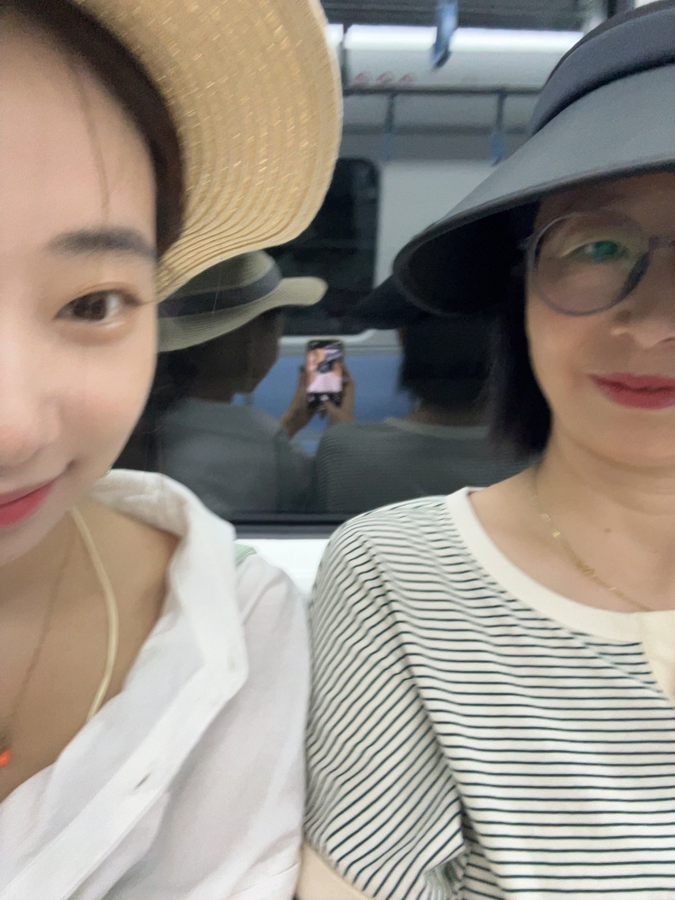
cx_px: 338
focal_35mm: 23
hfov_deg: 58.9
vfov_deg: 73.9
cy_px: 450
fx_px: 598
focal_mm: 2.69
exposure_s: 1/40
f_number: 1.9
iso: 320
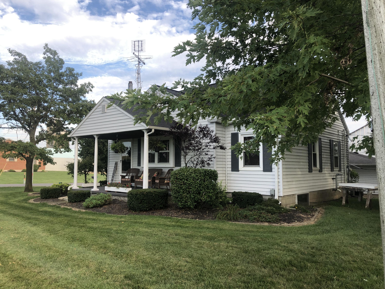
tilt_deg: +5.2
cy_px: 144
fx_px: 311
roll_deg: +0.6
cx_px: 192
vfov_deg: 49.7
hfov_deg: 63.4
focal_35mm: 28
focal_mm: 3.99
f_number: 1.8
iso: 20
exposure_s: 1/375
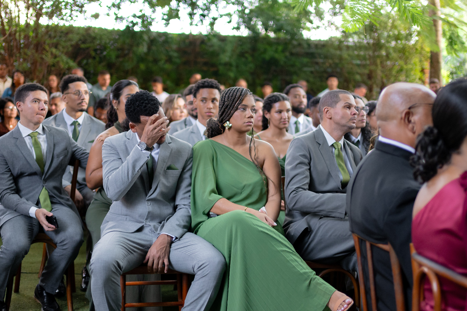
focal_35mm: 52
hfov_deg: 38.2
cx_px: 234
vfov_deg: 26.0
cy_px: 156
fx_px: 675
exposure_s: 1/400
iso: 1600
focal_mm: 35
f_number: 1.4
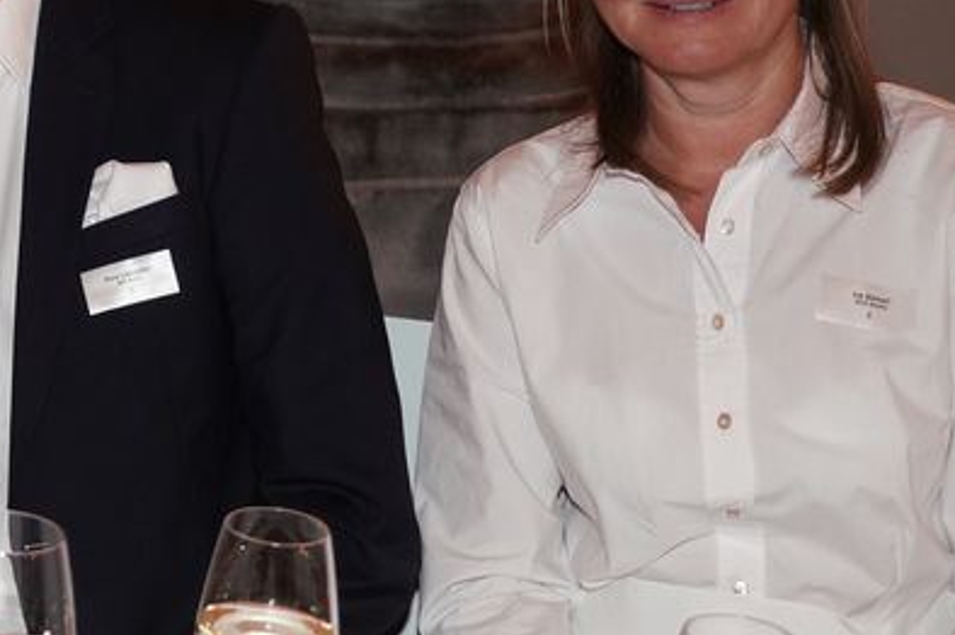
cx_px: -468
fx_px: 3313
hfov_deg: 15.2
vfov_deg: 10.9
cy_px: 133
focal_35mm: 125
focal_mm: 41
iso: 1600
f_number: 4.5
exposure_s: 1/50
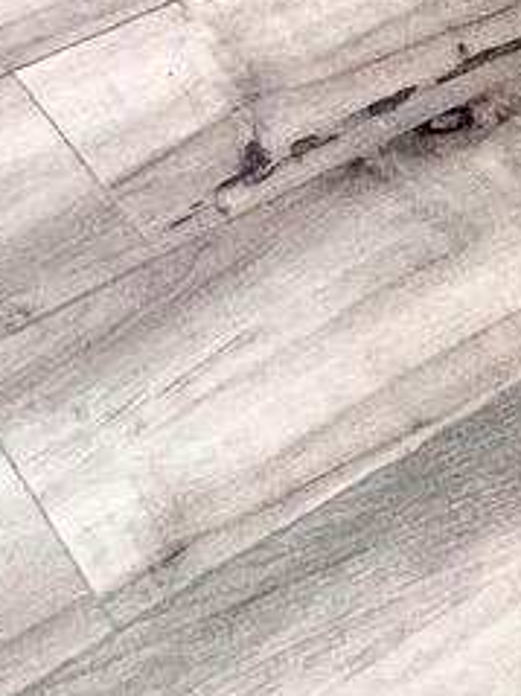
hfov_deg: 14.6
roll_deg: -0.2
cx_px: -393
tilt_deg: -5.6
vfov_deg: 12.3
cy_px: -1276
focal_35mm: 90
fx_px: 1808
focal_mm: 2.22
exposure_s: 1/120
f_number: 2.2
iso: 160
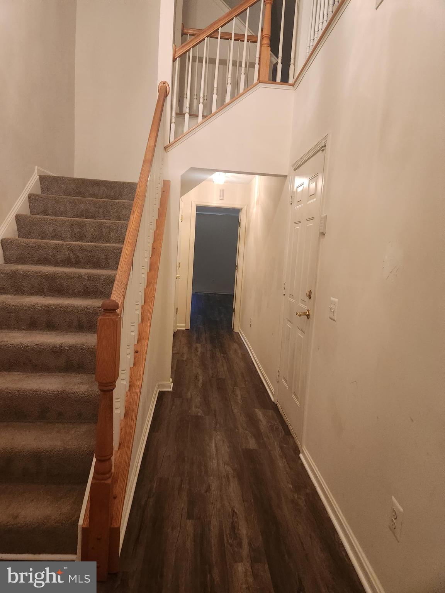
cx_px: 222
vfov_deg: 73.9
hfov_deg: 58.9
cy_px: 296
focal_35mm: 23
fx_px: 394
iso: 800
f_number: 1.8
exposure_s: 1/120
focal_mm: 5.4
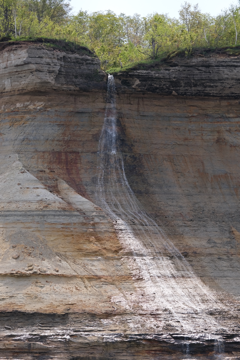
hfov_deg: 9.8
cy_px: 180
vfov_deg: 14.7
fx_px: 1400
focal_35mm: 140
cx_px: 120
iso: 160
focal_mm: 93.2
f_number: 5.6
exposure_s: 1/400
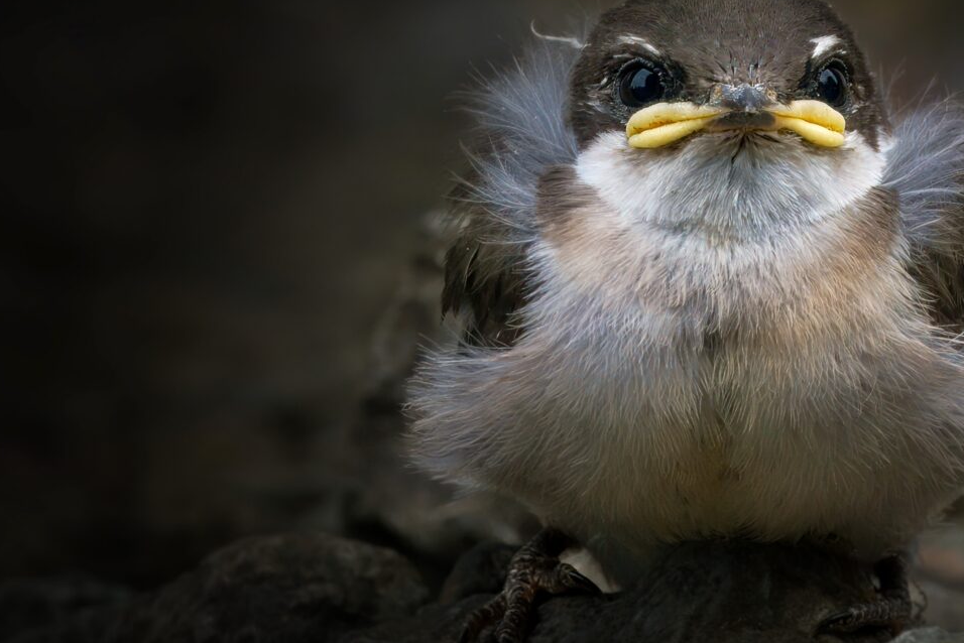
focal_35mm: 230
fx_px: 6160
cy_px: 284
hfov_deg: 8.9
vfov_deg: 6.0
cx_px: 694
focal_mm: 105
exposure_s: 1/200
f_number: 11
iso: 800
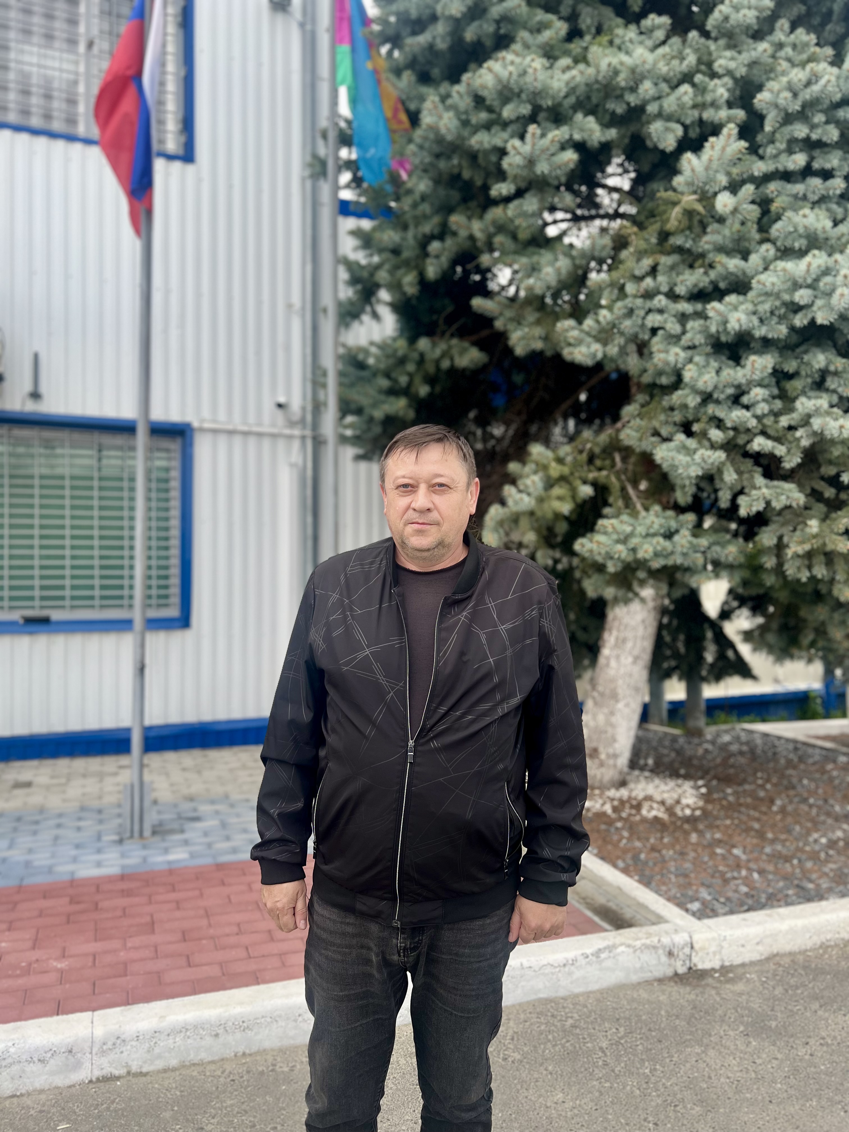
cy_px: 566
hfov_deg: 53.1
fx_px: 850
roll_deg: +0.6
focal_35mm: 26
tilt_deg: +0.6
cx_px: 424
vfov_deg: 67.3
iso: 50
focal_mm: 5.7
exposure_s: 1/376
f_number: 1.5
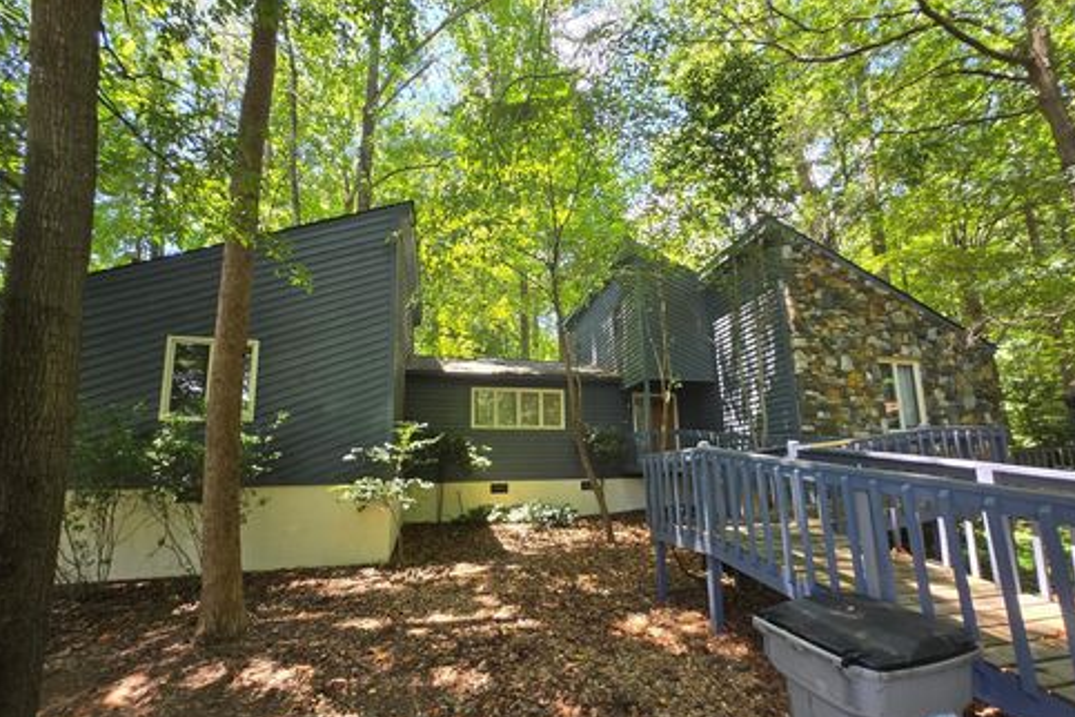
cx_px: 550
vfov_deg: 80.7
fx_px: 418
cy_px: 413
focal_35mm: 14
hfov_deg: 104.2
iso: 40
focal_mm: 1.7
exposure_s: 1/60
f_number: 2.2
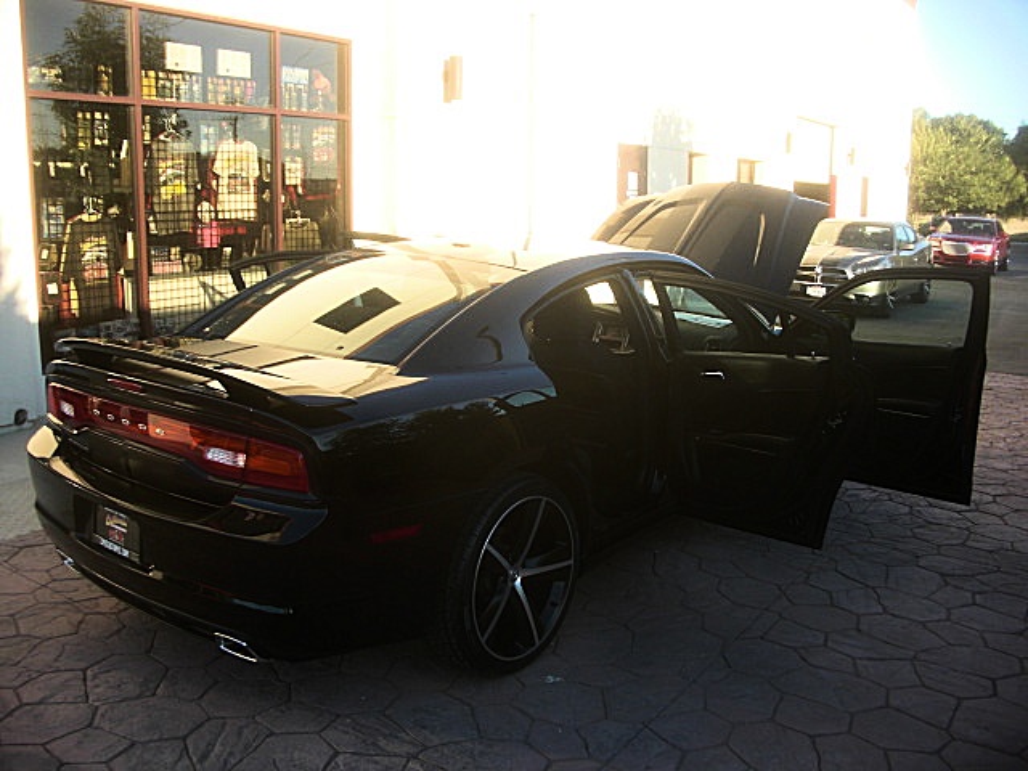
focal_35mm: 36
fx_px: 1069
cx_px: 514
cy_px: 386
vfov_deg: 39.7
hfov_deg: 51.4
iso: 50
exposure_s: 1/160
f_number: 2.8
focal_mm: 6.3
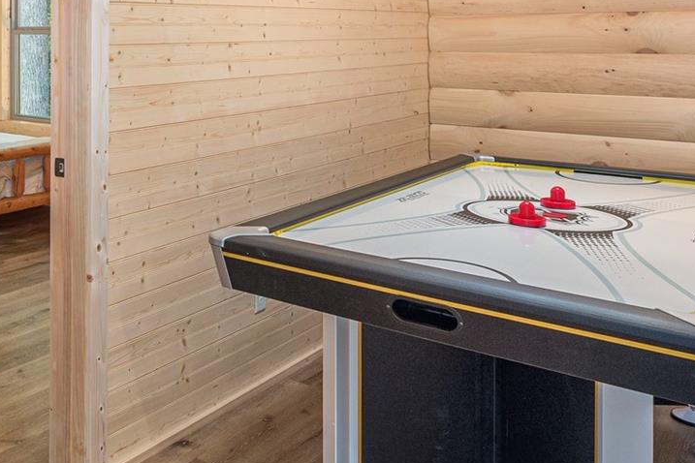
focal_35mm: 40
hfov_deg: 43.1
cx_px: 33
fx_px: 772
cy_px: 30
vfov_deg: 31.5
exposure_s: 1/60
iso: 320
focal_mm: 14
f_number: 8
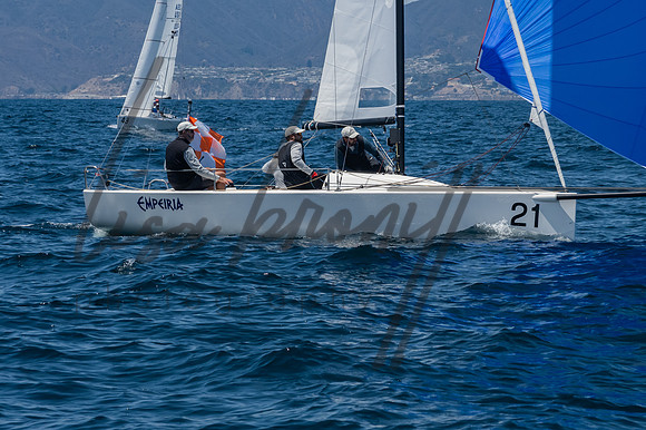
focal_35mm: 203
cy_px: 215
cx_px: 323
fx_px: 3642
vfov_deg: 6.8
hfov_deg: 10.1
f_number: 14
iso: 640
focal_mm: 135
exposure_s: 1/1000
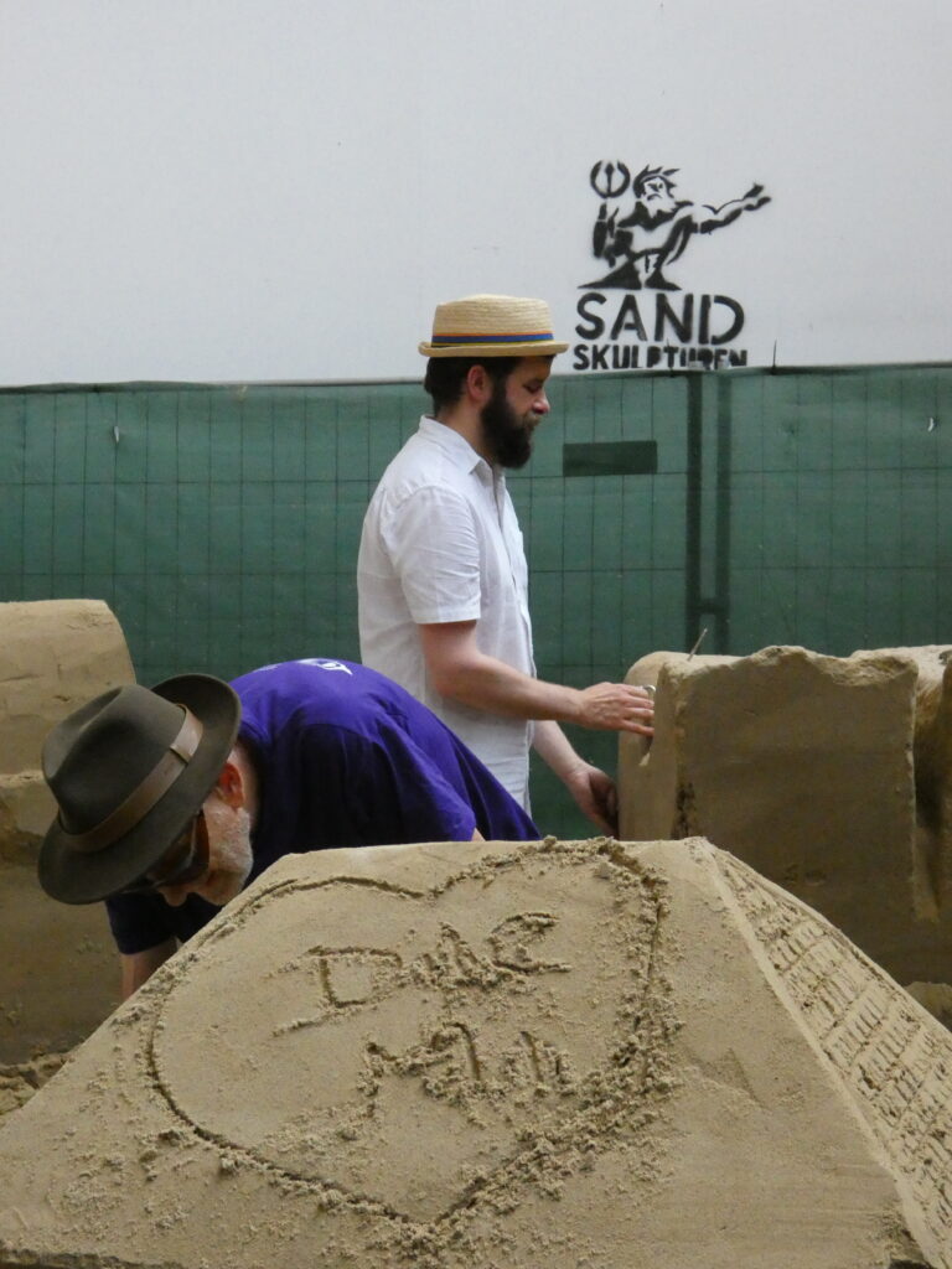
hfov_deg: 21.0
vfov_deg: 27.8
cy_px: 634
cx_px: 476
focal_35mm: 70
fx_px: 2567
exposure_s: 1/60
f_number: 4.9
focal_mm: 12.5
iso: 1600
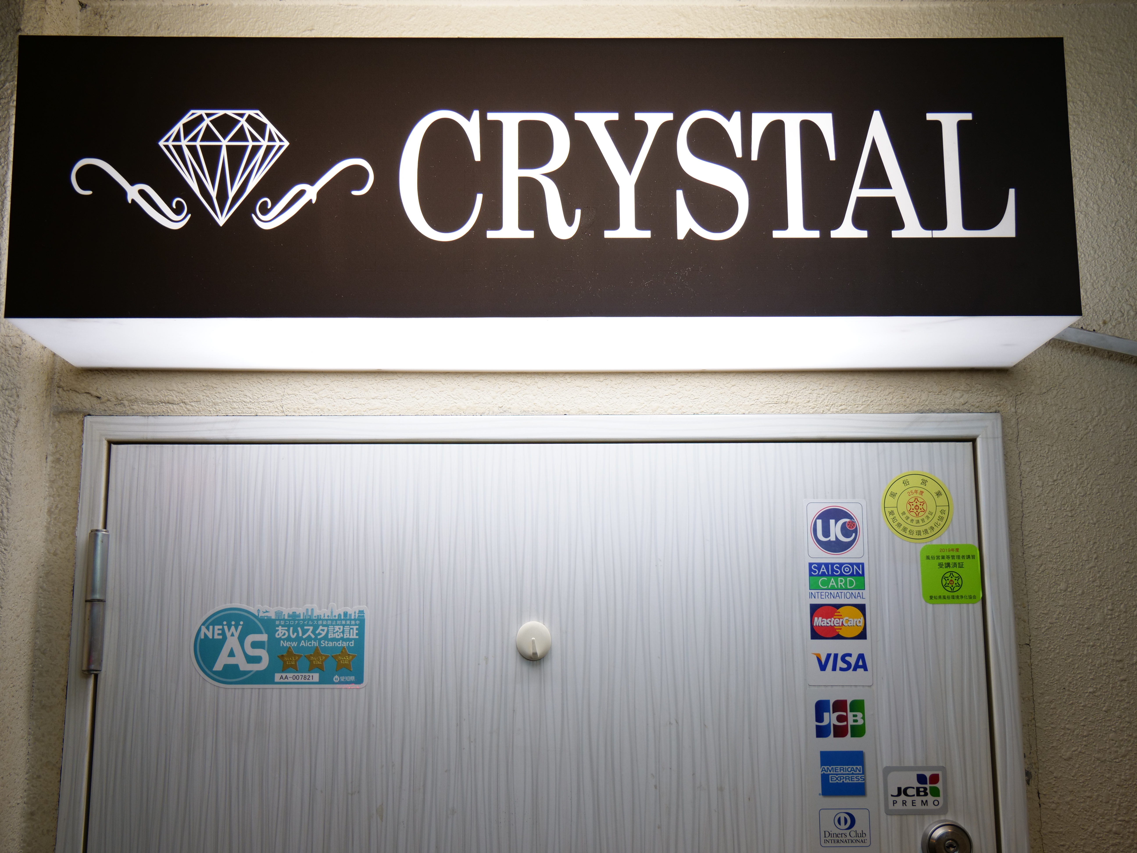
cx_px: 568
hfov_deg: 42.9
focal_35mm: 44
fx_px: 1445
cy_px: 426
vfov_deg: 32.9
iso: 200
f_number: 4.2
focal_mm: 22
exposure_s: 1/30
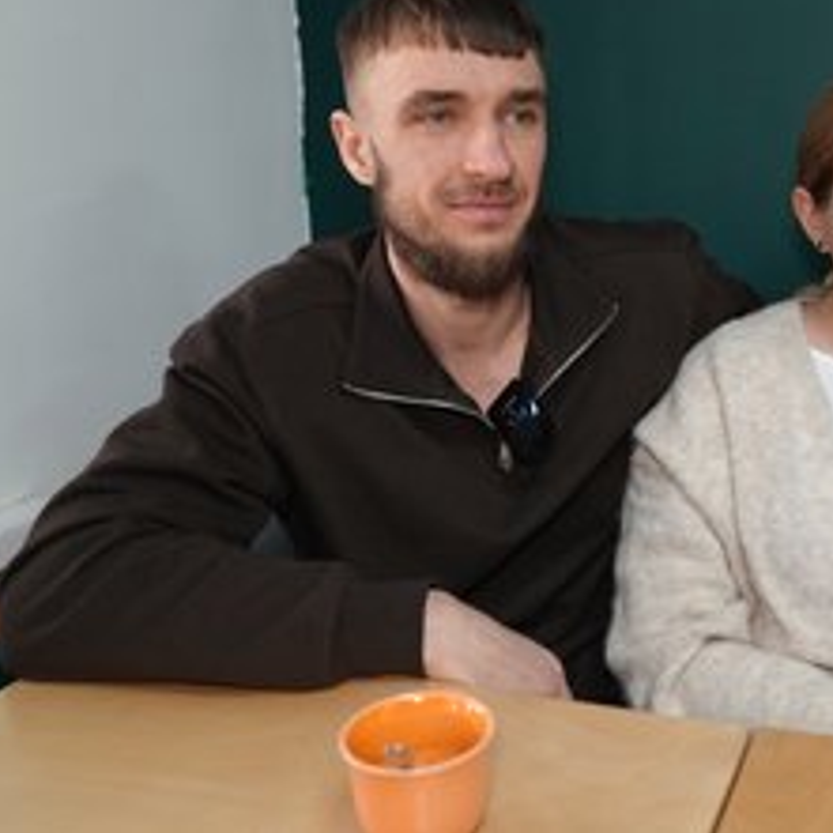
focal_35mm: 40
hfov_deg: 39.5
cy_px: 334
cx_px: 716
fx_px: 1089
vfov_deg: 41.7
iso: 1250
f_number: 4
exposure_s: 1/160
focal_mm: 26
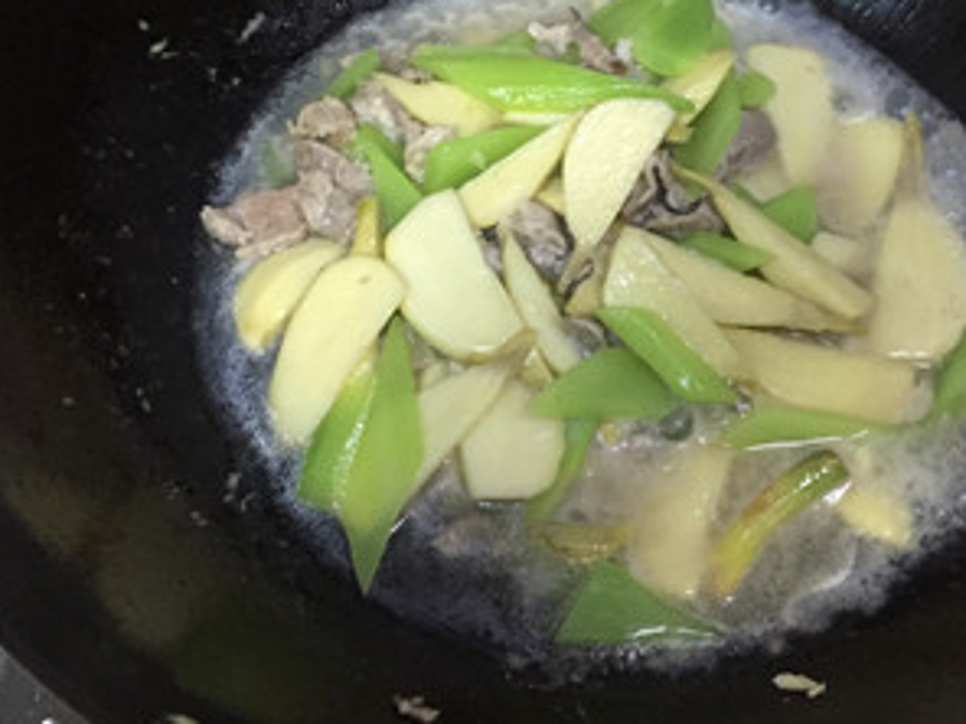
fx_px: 1367
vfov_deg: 29.4
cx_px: 509
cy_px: 227
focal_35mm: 49
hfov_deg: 38.9
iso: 250
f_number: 2.2
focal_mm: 4.15
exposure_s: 1/20
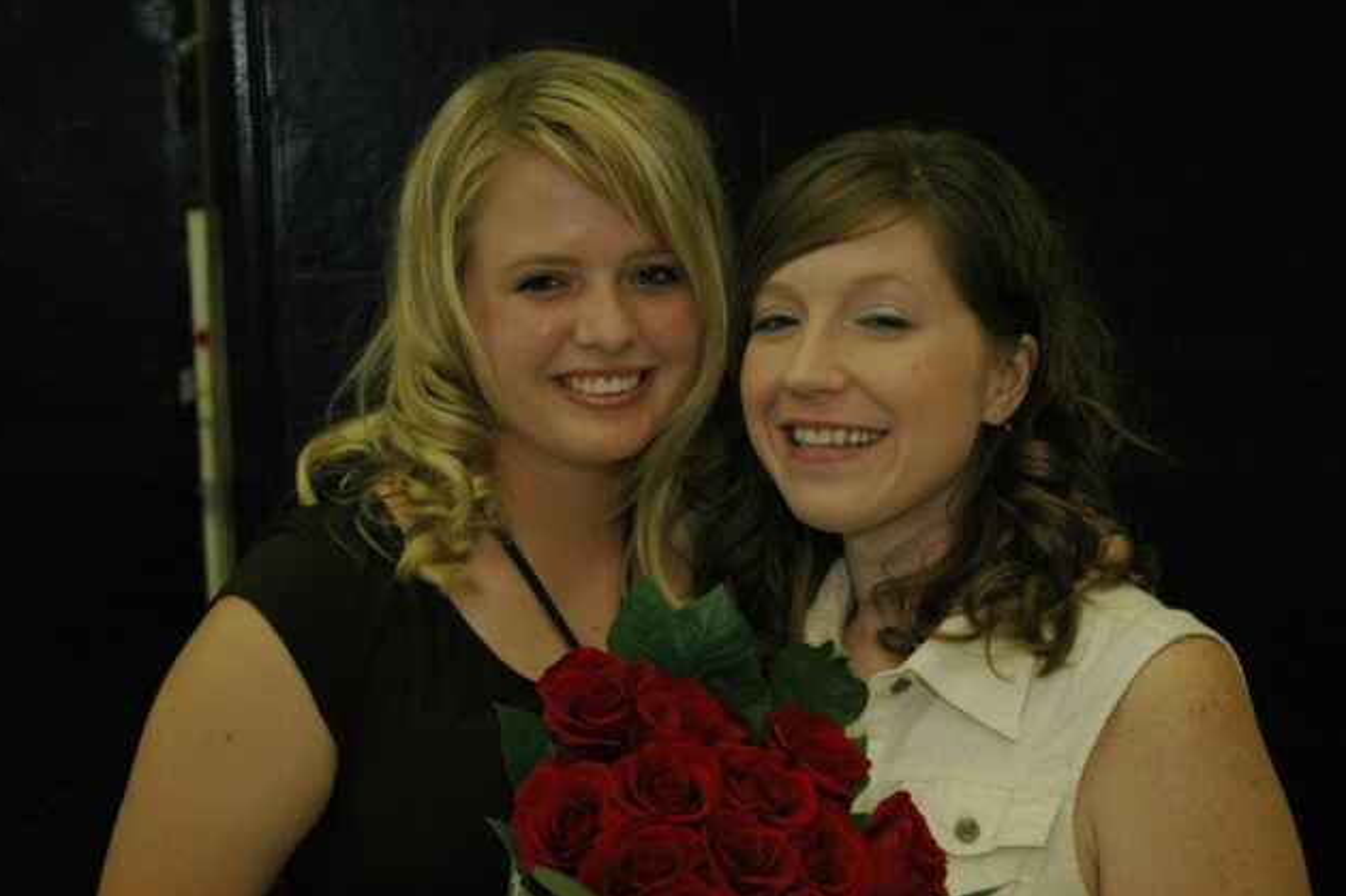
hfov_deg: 32.9
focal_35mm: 61
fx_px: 2280
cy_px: 448
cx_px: 672
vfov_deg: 22.2
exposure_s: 1/60
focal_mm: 40
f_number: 4.5
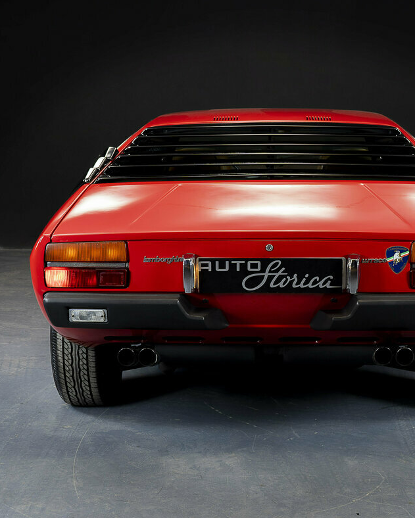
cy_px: 256
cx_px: 278
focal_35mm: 70
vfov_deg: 27.1
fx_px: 1074
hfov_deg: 21.8
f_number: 7.1
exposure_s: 1/2.5
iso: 250
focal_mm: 49
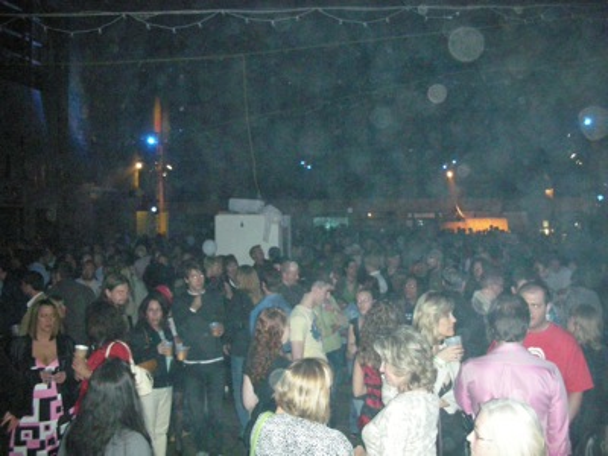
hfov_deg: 52.6
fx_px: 615
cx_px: 304
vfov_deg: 40.7
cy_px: 228
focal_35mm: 35
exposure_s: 1/60
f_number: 2.8
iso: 800
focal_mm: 5.8
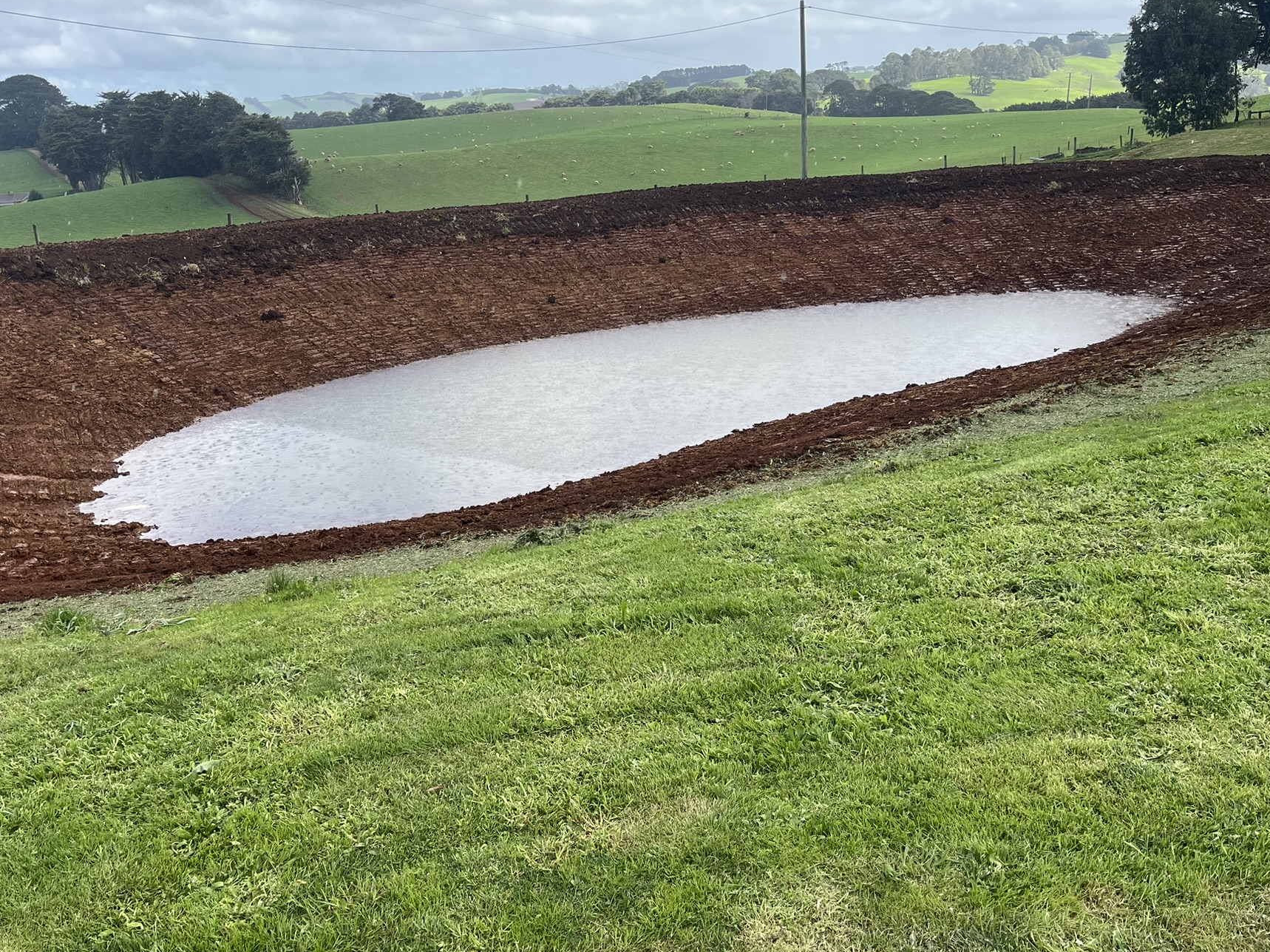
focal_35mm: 31
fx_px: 1137
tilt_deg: -17.7
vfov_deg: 45.4
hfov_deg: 58.2
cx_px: 568
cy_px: 446
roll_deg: +3.2
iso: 50
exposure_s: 1/1266
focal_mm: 5.1
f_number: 1.6
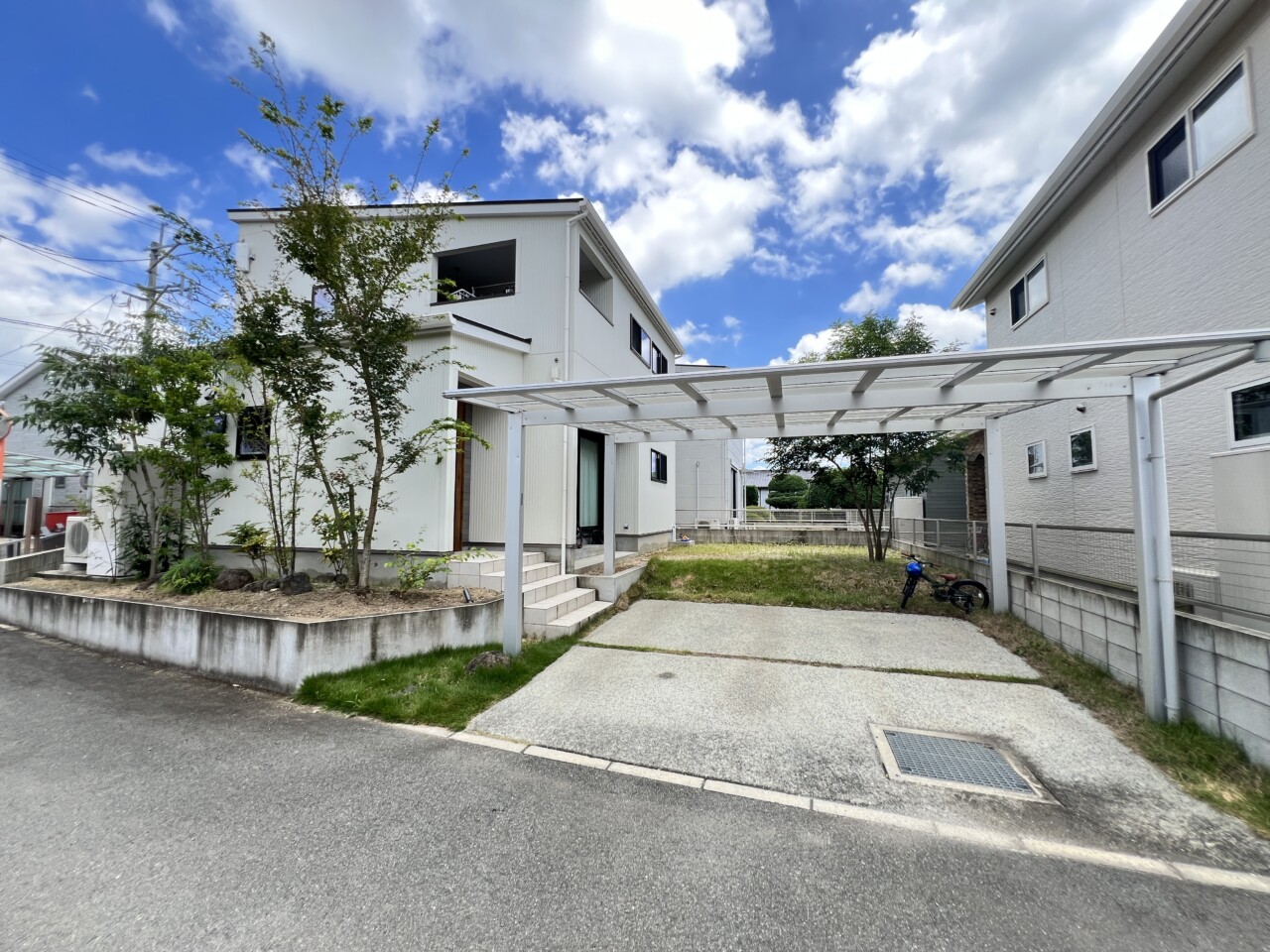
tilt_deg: +4.2
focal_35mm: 13
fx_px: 477
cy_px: 476
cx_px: 635
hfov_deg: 106.2
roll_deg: +0.0
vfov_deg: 89.9
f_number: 1.8
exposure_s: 1/389
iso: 32
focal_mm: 1.57
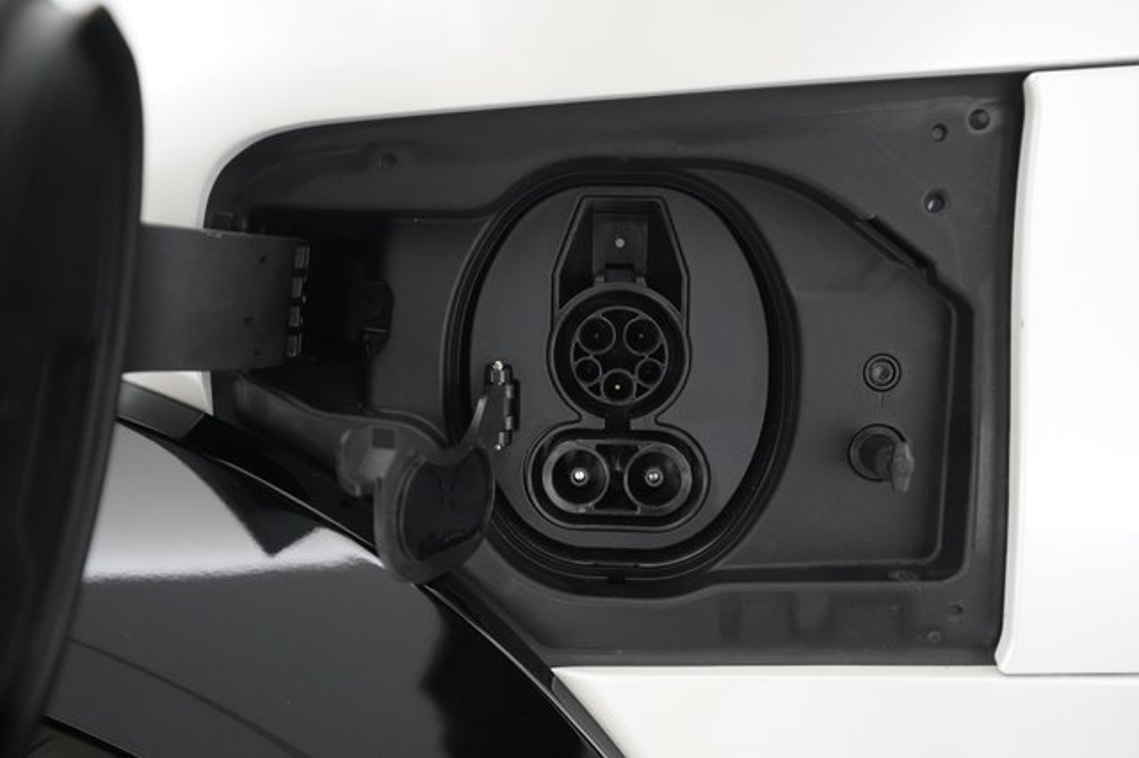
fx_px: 885
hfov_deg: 65.5
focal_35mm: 28
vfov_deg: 46.4
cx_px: 570
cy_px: 379
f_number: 4
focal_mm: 28
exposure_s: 1/125
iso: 8000
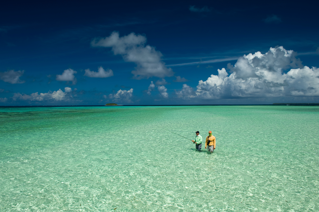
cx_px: 160
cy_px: 106
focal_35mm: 27
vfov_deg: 47.9
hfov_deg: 67.4
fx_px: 239
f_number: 13
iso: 200
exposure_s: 1/160
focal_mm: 27
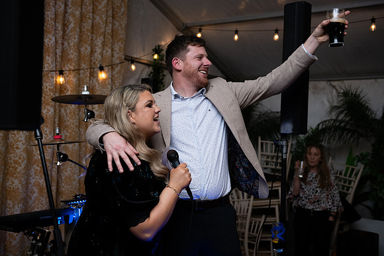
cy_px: 128
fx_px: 480
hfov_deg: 43.6
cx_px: 192
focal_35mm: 45
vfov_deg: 29.9
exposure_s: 1/160
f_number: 3.5
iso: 800
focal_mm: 45
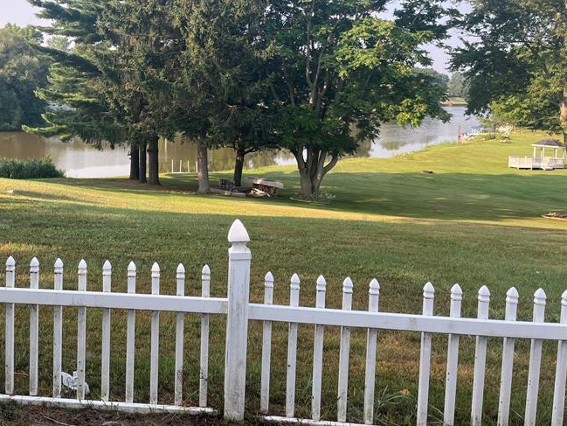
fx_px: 672
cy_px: 155
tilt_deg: -4.1
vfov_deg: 34.9
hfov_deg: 43.8
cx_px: 121
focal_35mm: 41
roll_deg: -1.2
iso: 50
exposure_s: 1/524
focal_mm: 5.1
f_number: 1.6
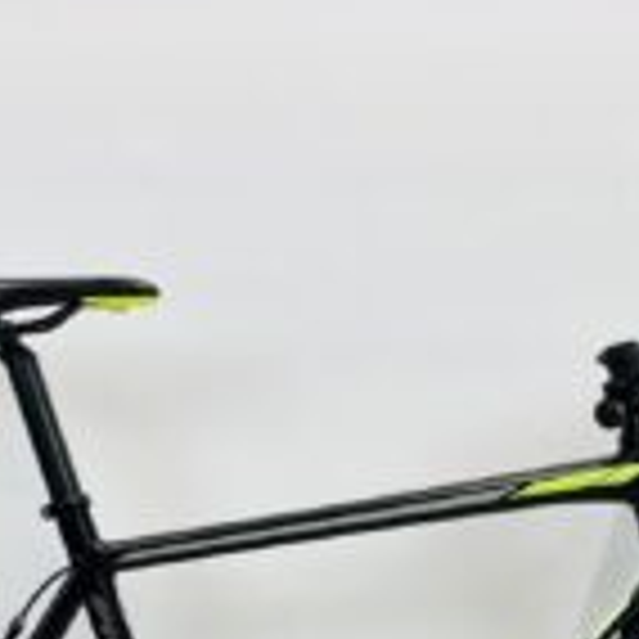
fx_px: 1525
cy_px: 720
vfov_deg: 22.2
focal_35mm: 73
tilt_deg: -9.2
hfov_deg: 23.7
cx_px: 360
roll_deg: +0.3
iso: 50
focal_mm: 4.25
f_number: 1.8
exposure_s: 1/100
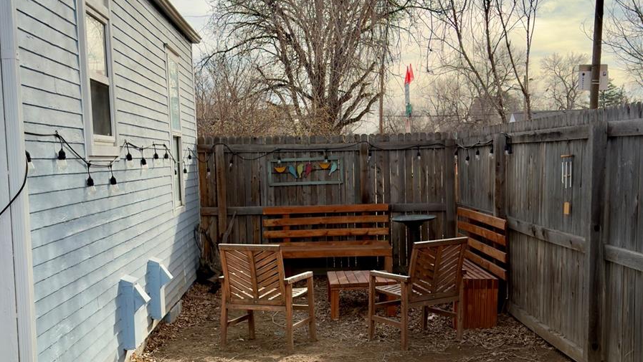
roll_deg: +2.1
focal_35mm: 51
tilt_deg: -6.8
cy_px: 242
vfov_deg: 23.4
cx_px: 321
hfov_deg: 40.6
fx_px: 870
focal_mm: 6.76
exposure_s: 1/3953
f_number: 1.78
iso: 100
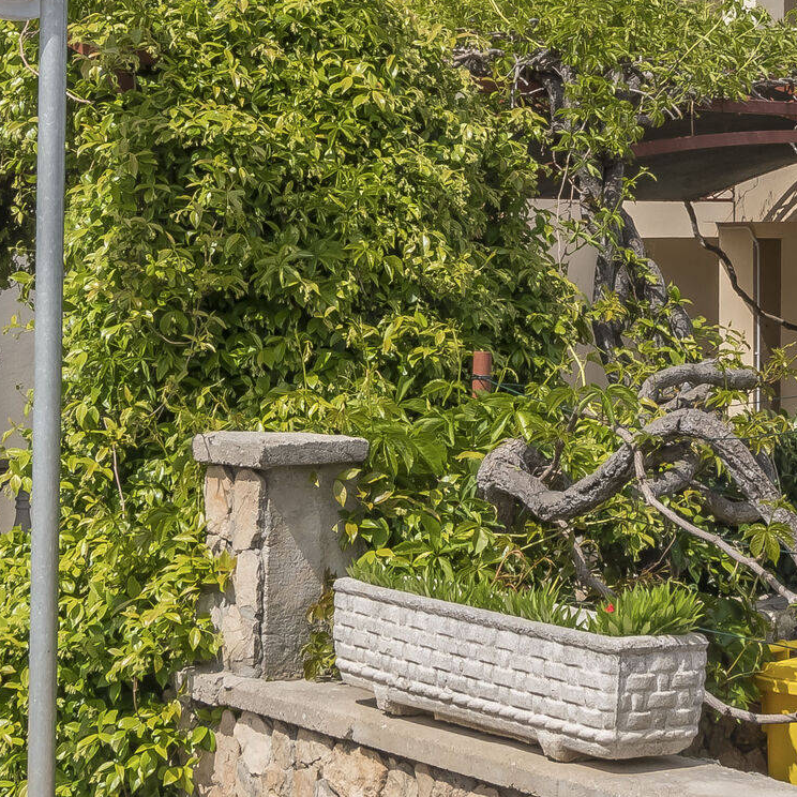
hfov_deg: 18.1
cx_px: 372
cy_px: 110
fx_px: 2501
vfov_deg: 17.9
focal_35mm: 96
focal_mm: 20
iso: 160
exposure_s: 1/250
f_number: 14
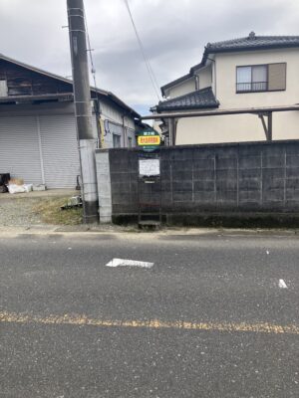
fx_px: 322
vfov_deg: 63.4
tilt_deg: -7.2
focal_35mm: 28
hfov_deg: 49.7
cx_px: 150
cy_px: 199
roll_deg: +2.0
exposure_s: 1/747
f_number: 1.8
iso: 32
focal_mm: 3.99
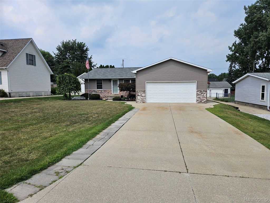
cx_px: 135
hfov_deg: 73.9
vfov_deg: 58.9
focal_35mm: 23
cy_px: 102
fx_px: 179
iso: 25
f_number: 1.8
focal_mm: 5.4
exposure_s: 1/2565
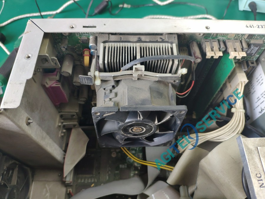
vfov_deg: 63.4
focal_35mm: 21
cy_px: 100
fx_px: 161
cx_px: 132
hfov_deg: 79.0
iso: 334
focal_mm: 4.22
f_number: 1.8
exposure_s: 1/100
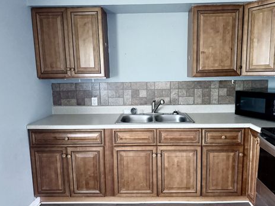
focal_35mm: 26
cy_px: 102
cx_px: 143
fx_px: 206
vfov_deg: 53.0
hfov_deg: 67.3
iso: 1250
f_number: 1.78
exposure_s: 1/30
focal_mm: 6.76
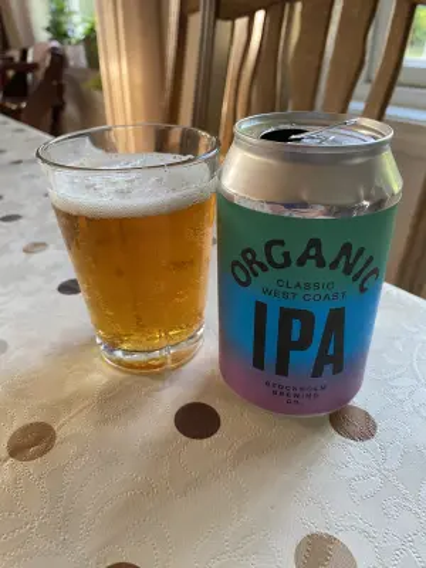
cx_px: 213
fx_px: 427
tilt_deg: -29.9
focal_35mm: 26
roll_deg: +1.3
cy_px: 284
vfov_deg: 67.3
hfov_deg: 53.1
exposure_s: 1/80
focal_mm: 4.25
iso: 125
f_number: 1.8
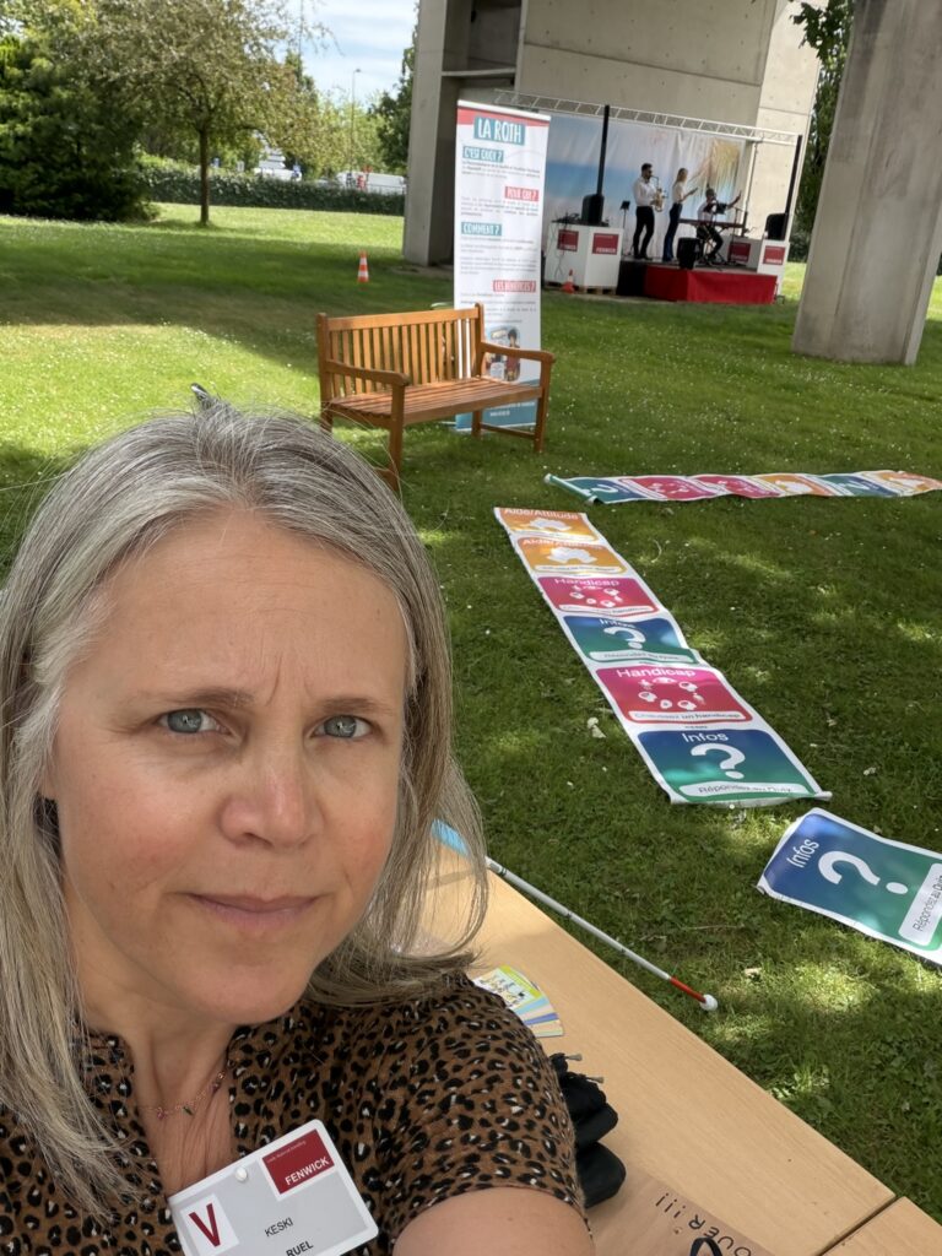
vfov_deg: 60.0
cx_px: 471
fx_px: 1089
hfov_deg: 46.8
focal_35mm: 30
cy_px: 628
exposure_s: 1/318
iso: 32
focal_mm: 2.71
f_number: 1.9
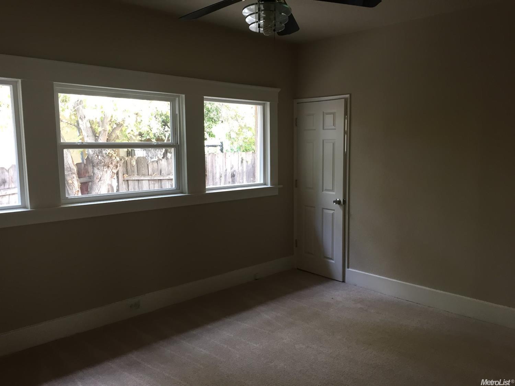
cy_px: 193
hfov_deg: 61.7
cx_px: 258
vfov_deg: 48.2
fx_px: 431
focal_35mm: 29
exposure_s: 1/30
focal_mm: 4.15
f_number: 2.2
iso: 32
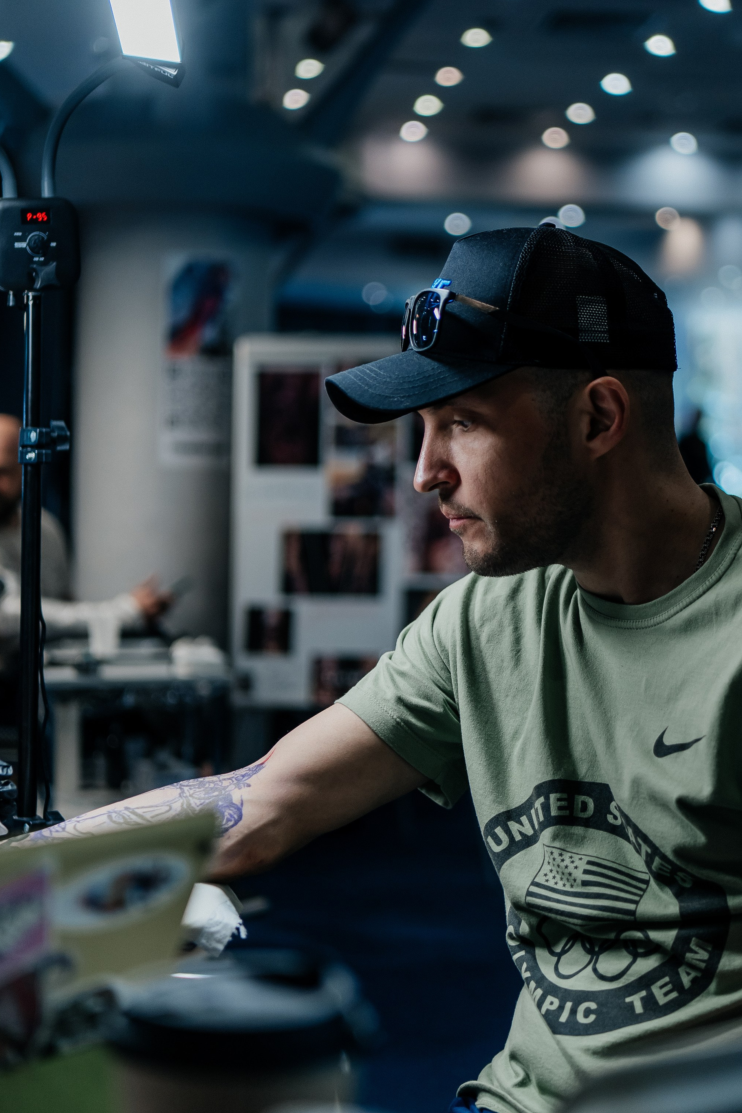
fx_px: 1886
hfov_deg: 22.2
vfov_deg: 32.9
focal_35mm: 61
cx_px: 489
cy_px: 517
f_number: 1.8
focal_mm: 45
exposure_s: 1/250
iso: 250
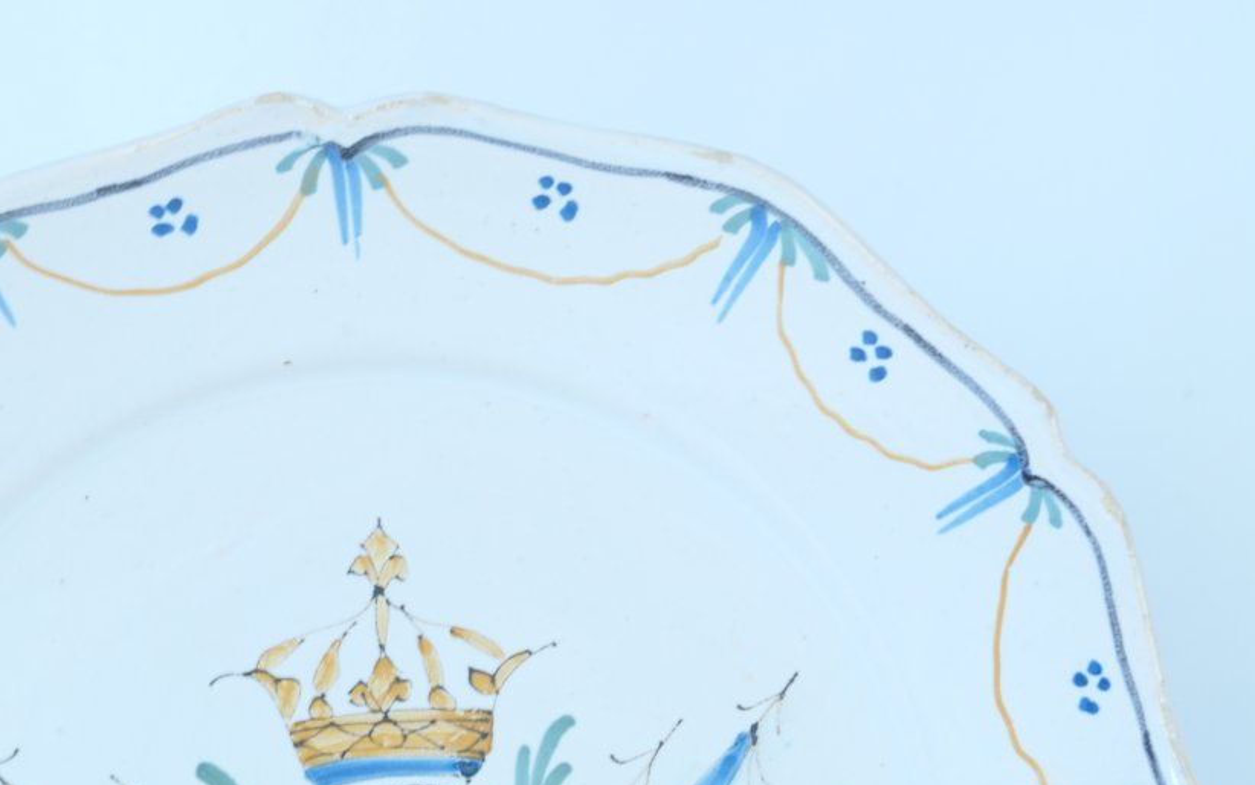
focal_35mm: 123
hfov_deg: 17.0
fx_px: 4199
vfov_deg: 10.7
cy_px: 340
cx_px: 452
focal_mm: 55
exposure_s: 1/10
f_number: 9
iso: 200
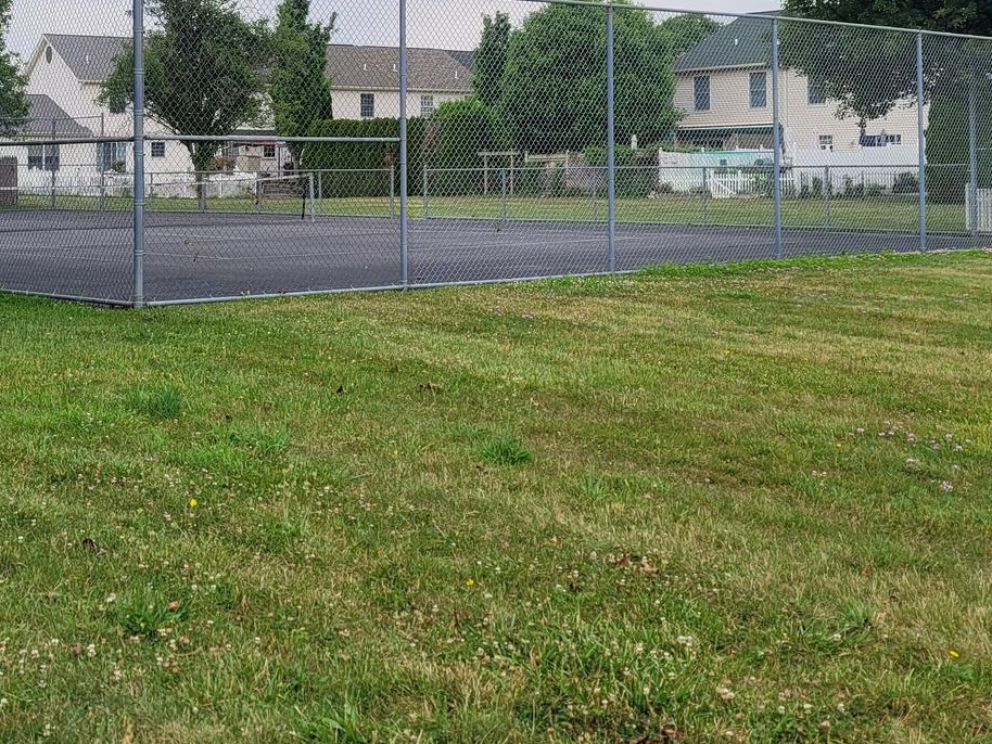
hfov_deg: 34.1
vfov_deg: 25.5
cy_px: 115
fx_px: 1605
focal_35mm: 56
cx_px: 336
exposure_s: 1/140
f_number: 1.8
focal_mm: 7
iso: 20
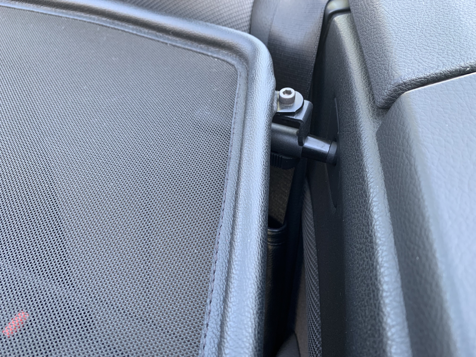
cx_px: 238
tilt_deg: -47.3
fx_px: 358
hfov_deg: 67.3
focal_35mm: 26
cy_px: 178
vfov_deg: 53.1
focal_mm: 4.25
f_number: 1.8
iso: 100
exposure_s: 1/111
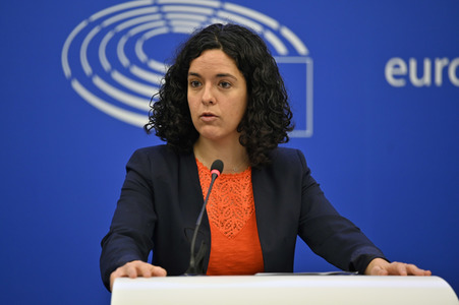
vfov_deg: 7.4
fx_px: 2357
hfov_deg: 11.1
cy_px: 152
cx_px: 230
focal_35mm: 185
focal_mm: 185
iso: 1000
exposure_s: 1/250
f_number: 2.8
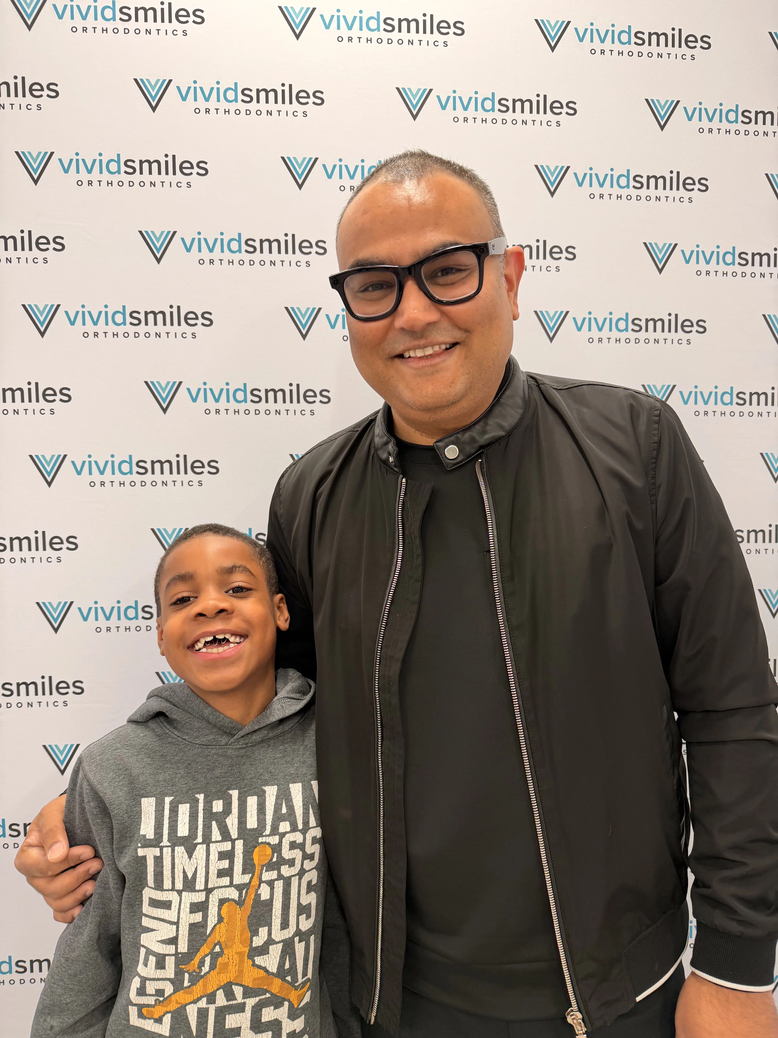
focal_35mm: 24
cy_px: 519
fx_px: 719
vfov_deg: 71.6
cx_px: 389
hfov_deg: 56.8
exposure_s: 1/120
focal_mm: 6.76
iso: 100
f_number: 1.78
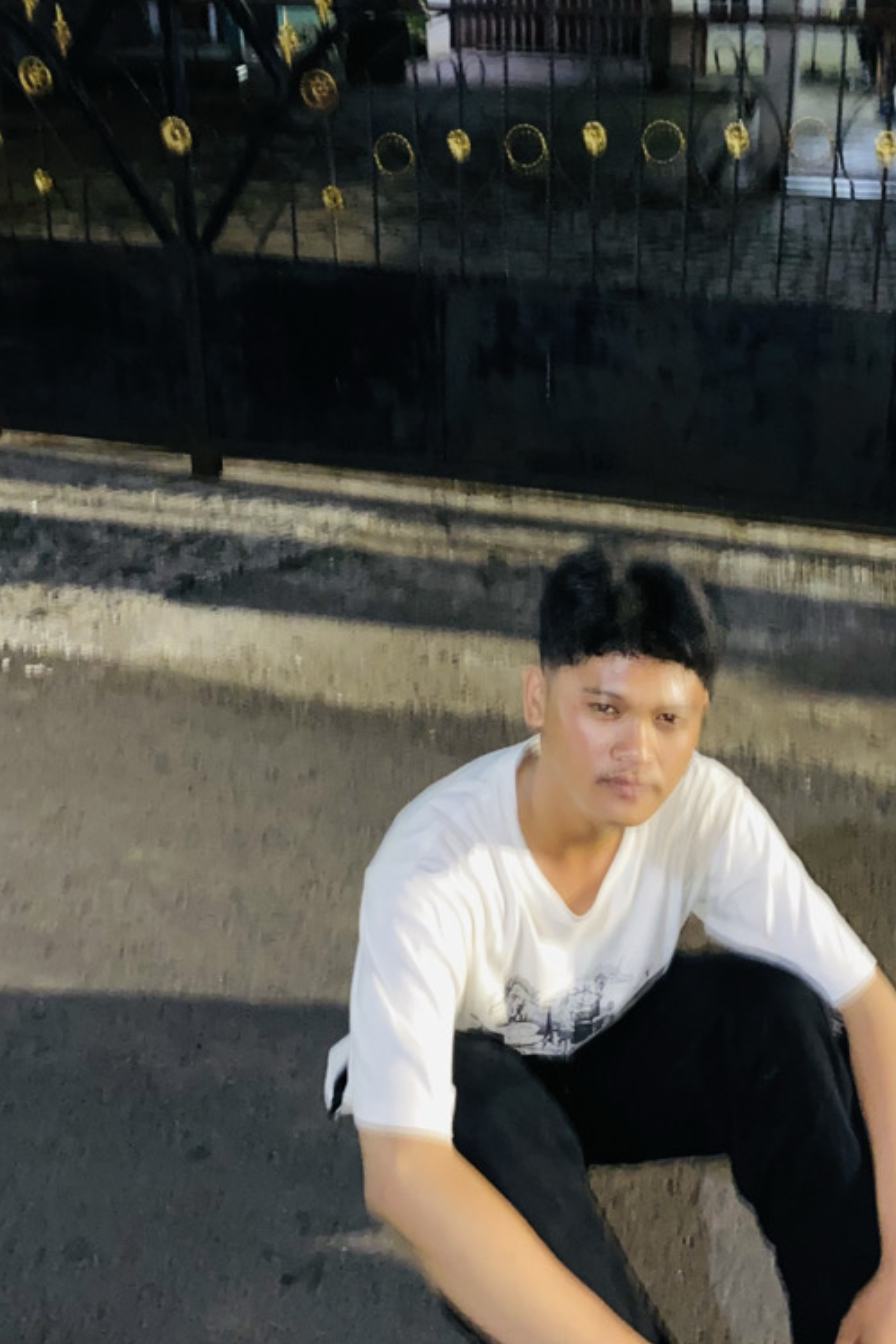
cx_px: 602
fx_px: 1381
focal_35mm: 37
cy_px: 510
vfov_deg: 51.4
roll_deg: -0.9
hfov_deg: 35.6
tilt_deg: -19.1
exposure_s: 1/4
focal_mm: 4.25
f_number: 1.8
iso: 250
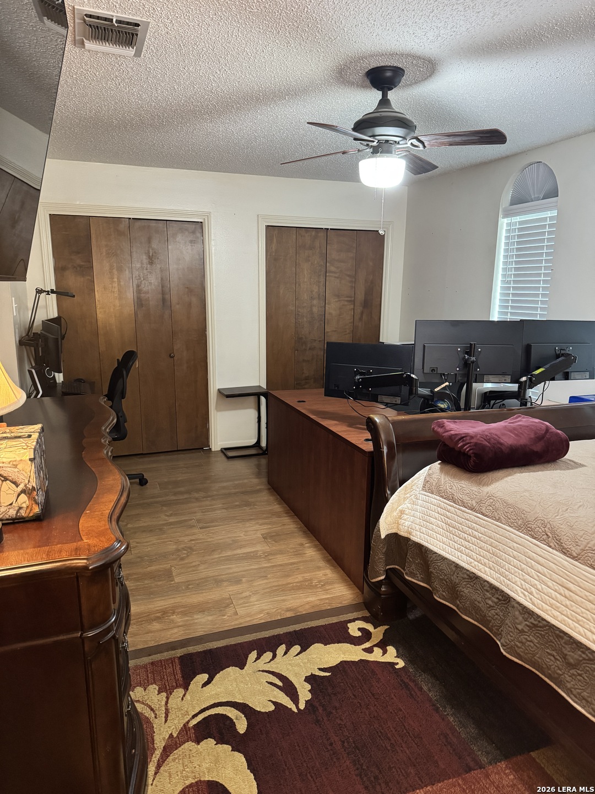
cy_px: 397
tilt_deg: -12.4
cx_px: 298
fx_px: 550
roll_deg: -0.3
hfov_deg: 56.8
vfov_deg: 71.6
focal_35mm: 24
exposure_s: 1/60
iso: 800
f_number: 1.78
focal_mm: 6.76
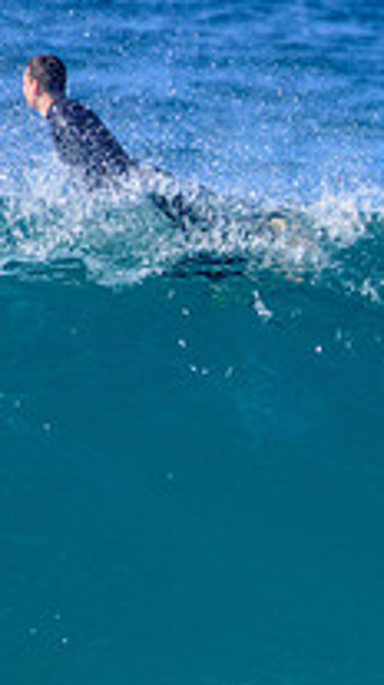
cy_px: 554
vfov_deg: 1.0
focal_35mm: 2201
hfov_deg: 0.6
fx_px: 39956
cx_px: 841
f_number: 5.6
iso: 450
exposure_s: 1/2000
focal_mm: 500
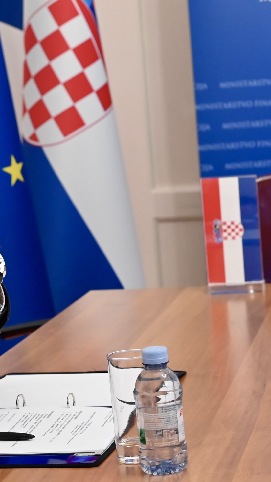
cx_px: 294
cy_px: 354
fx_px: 1226
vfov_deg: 22.0
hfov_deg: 12.4
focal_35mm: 96
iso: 3200
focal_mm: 37
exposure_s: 1/125
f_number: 4
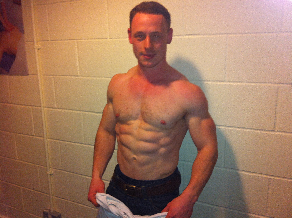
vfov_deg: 40.6
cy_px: 109
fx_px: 295
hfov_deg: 52.7
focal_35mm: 35
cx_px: 146
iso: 100
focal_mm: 3.85
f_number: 2.8
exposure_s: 1/17
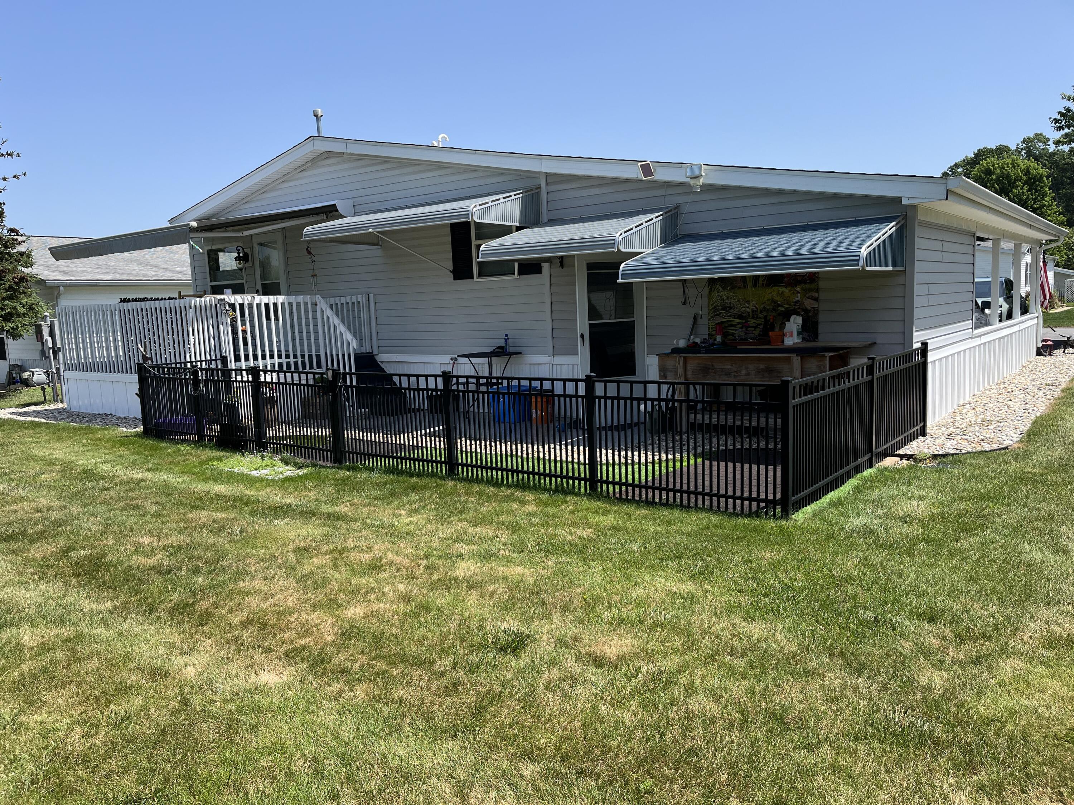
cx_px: 537
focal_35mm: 26
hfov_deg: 67.3
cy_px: 402
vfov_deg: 53.1
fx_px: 807
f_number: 1.6
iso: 50
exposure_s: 1/2101
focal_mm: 5.1
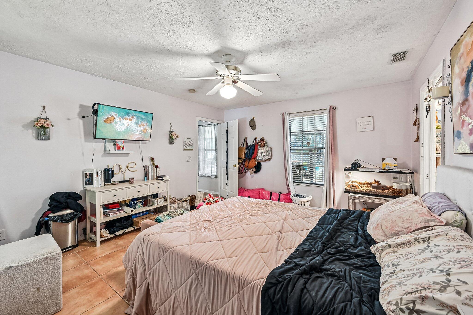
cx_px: 236
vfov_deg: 81.2
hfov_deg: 104.3
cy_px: 158
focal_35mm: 14
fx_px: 184
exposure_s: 1/40
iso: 2500
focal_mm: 14
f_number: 8
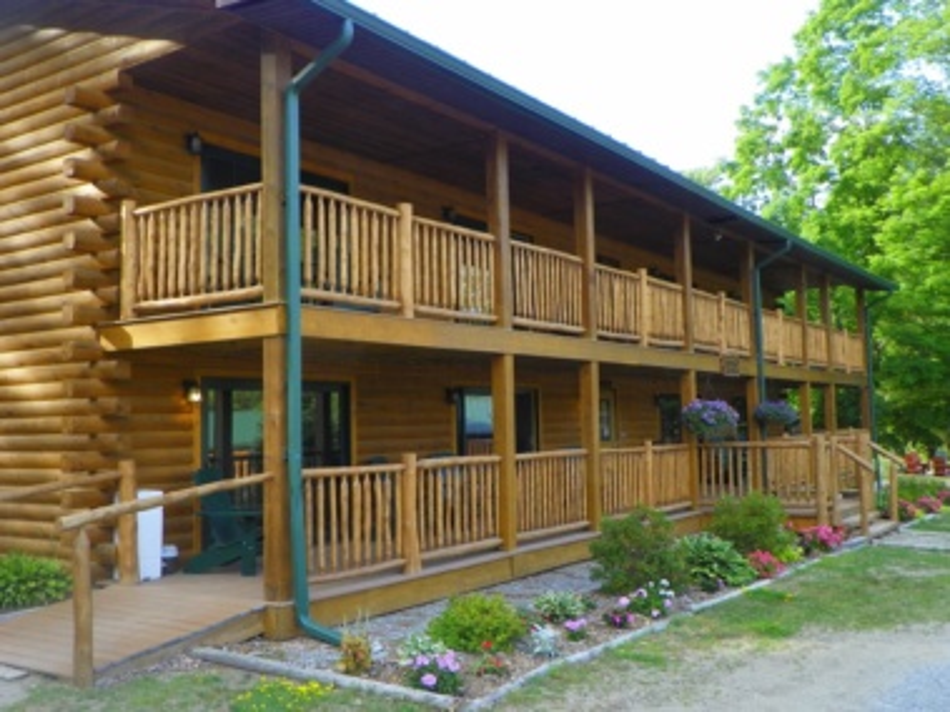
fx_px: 960
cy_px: 356
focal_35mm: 35
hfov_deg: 52.6
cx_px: 475
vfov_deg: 40.7
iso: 64
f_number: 3.2
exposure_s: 1/125
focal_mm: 6.2
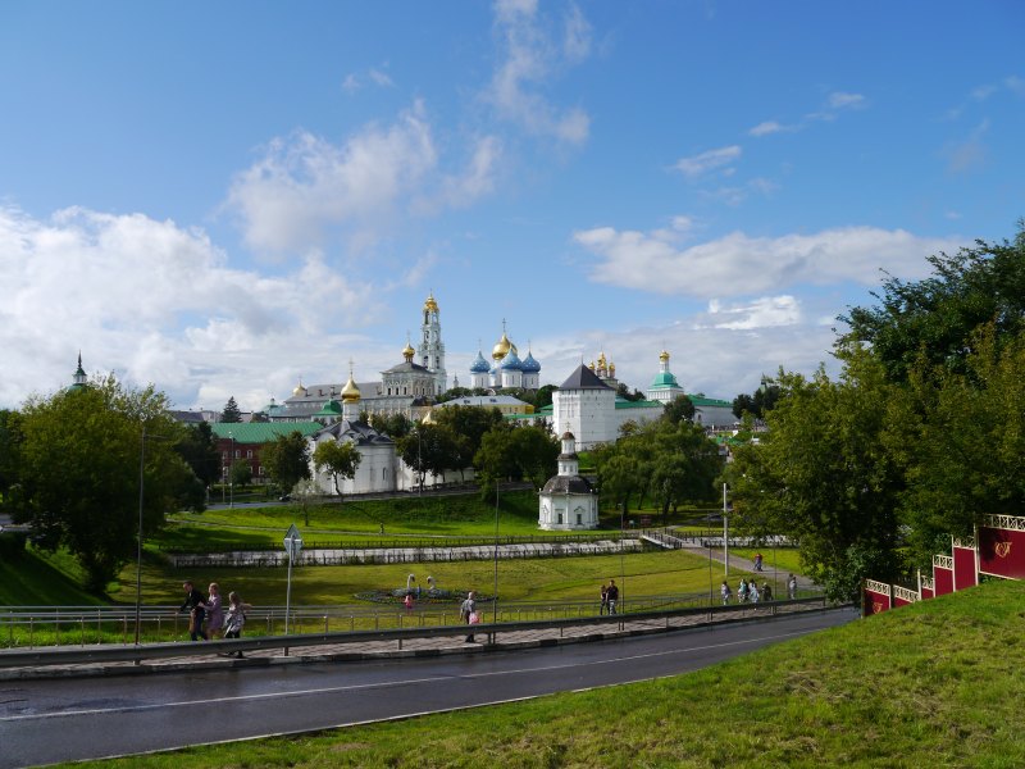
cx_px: 512
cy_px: 384
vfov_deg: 49.7
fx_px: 829
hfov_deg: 63.4
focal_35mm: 28
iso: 160
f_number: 8
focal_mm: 14
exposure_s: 1/500
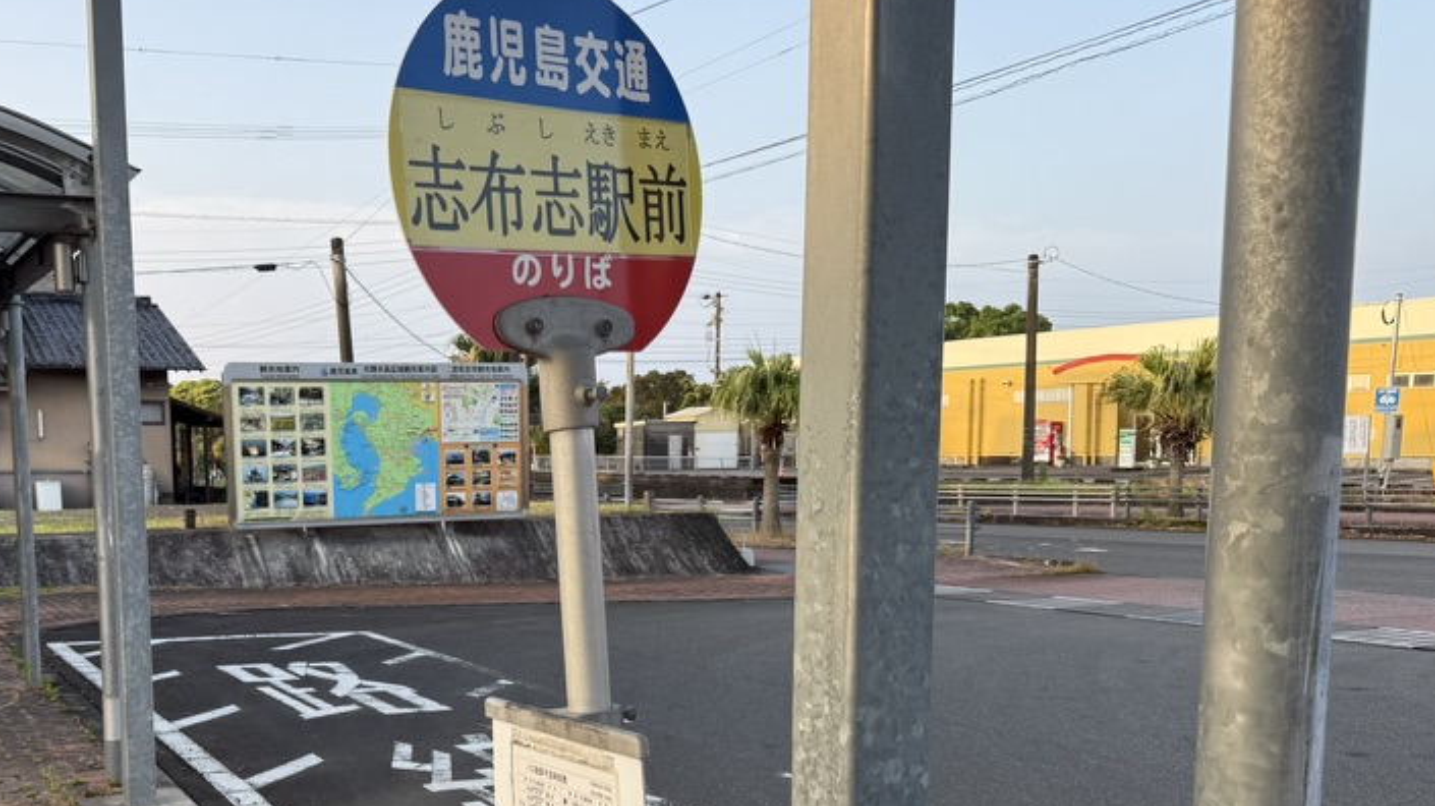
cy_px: 637
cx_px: 489
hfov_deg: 51.9
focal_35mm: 38
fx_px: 1445
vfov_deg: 30.5
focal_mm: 6.76
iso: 80
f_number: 1.78
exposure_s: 1/627
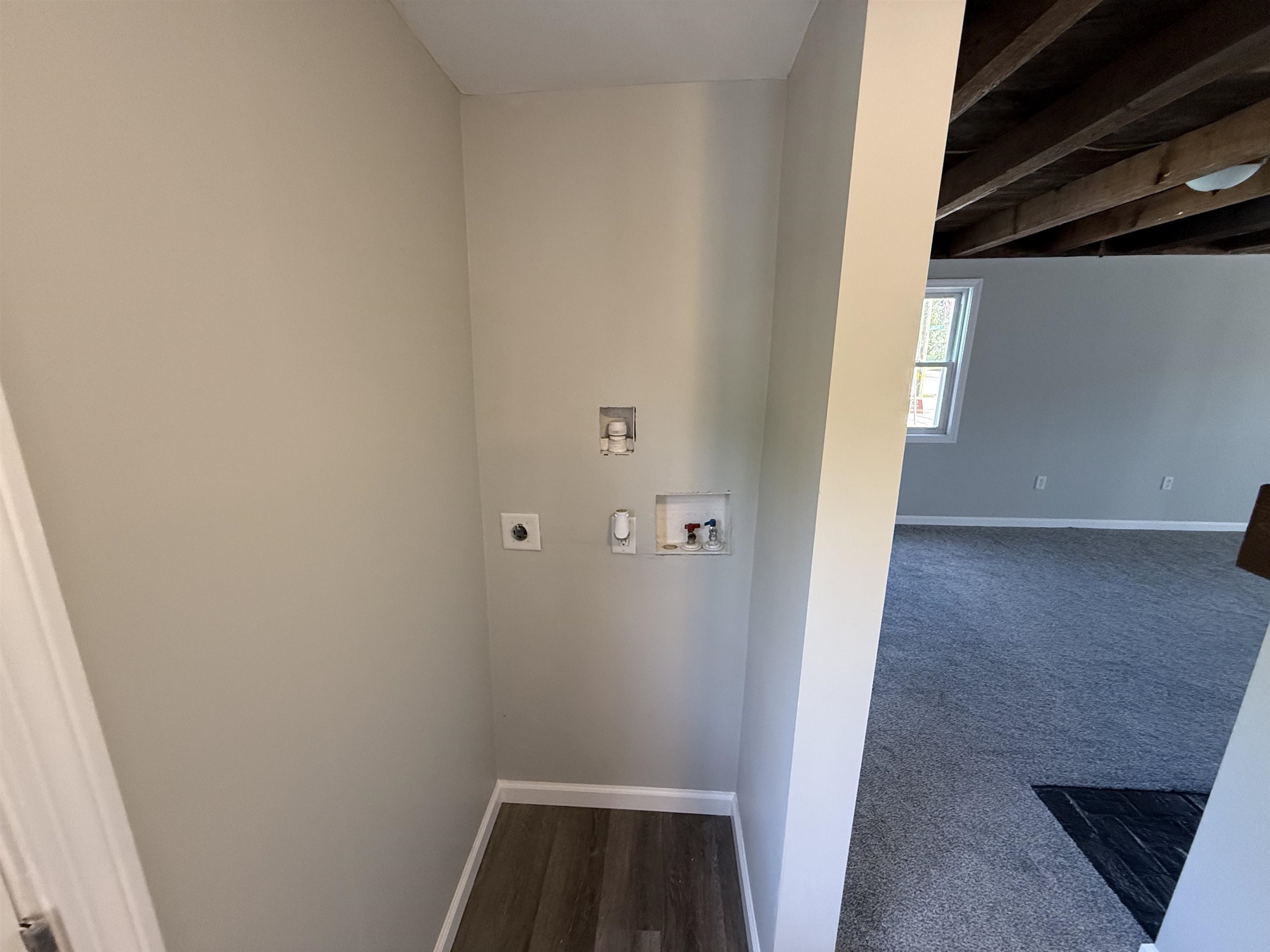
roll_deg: +0.0
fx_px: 514
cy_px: 476
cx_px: 635
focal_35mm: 14
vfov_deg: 85.7
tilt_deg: -14.3
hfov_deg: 102.1
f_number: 2.2
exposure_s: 1/120
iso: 500
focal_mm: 2.22
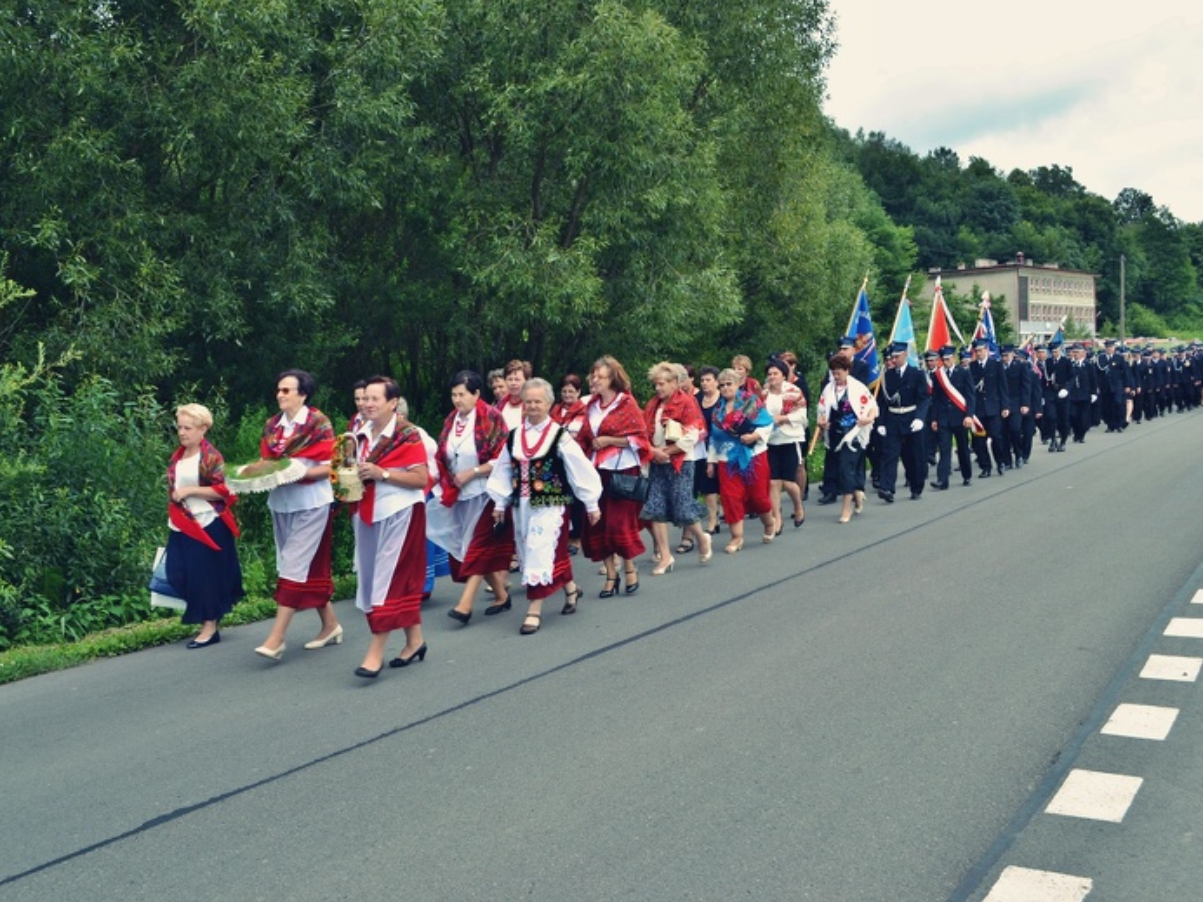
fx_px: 1147
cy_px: 454
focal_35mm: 33
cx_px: 605
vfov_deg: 42.9
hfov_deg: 55.4
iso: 100
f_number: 5.6
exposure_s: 1/125
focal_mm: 20
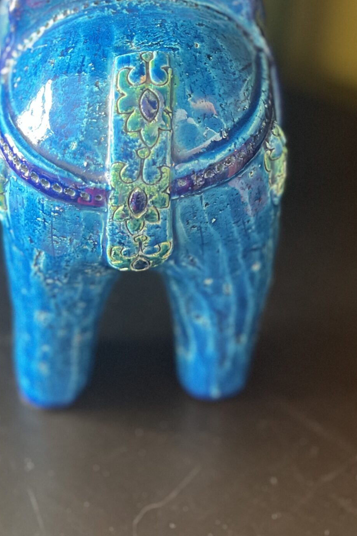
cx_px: 150
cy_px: 43
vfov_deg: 36.8
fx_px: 744
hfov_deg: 27.0
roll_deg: -1.2
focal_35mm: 50
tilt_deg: -30.1
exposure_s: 1/50
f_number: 1.5
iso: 500
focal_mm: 5.7
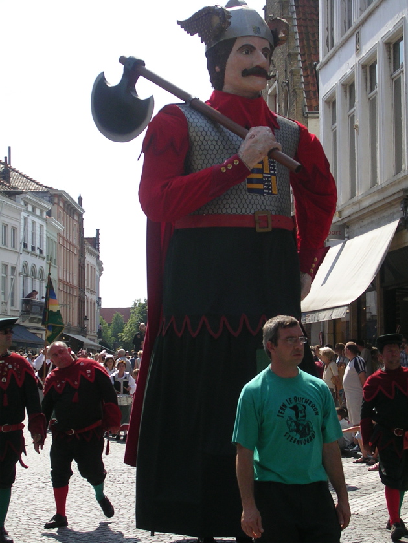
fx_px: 1194
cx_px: 204
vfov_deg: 25.7
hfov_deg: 19.4
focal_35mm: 76
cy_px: 272
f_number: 3.9
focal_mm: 11.5
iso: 50
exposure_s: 1/440
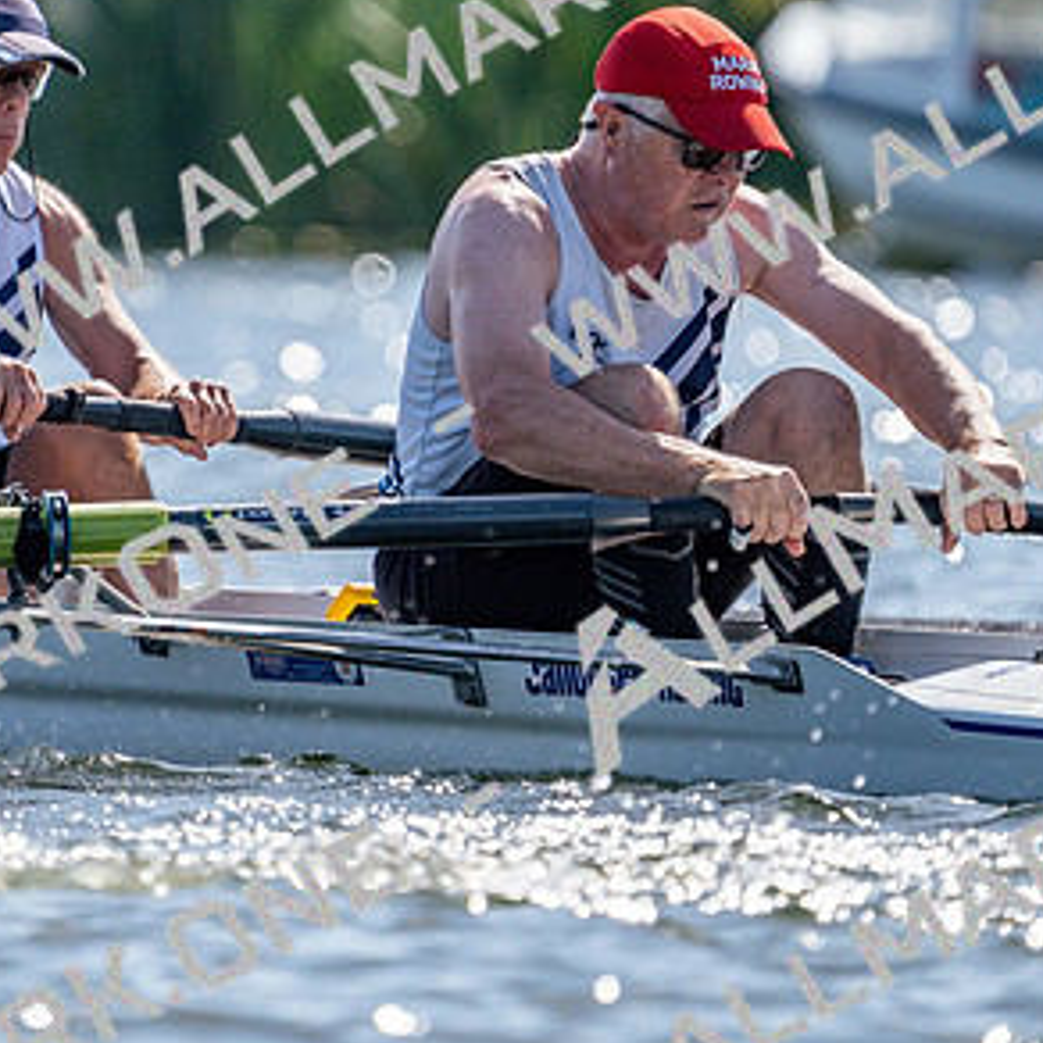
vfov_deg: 2.0
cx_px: 271
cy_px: 438
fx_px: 30441
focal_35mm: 893
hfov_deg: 2.0
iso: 320
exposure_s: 1/2000
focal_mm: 529
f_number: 6.3
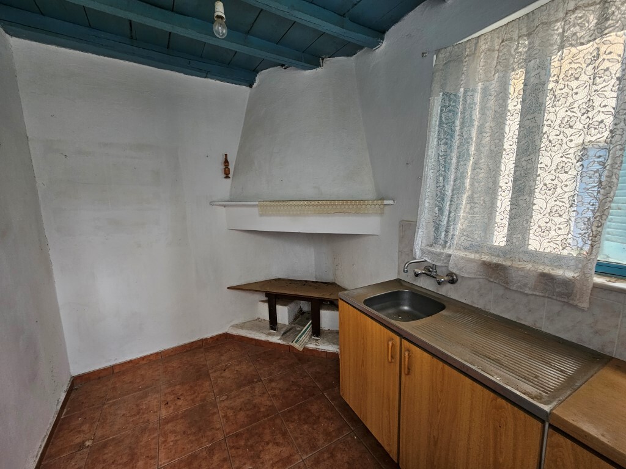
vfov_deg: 89.9
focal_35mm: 13
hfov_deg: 106.2
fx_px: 235
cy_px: 234
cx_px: 313
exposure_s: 1/50
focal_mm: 2.2
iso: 125
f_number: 2.2
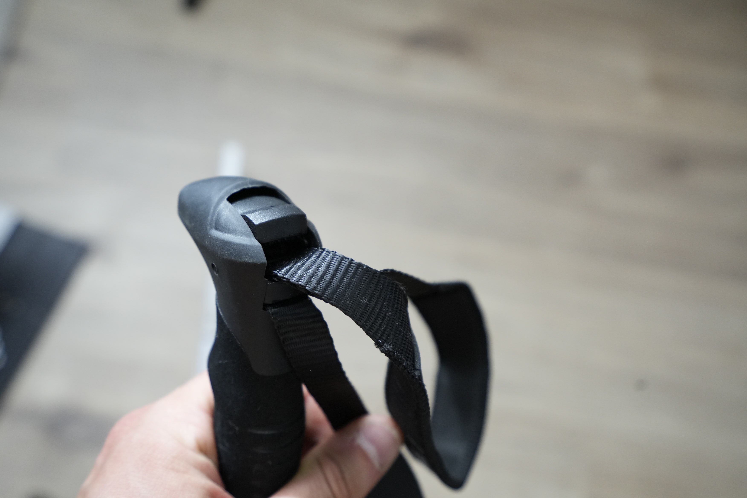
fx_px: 664
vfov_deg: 41.1
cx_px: 374
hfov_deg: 58.7
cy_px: 249
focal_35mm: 32
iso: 2000
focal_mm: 32
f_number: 4.5
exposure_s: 1/200
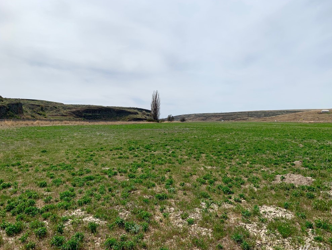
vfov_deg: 51.4
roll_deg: +0.8
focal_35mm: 27
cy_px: 125
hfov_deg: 65.3
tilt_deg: -0.6
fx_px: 259
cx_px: 167
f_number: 1.8
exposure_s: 1/5128
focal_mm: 4.25
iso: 25
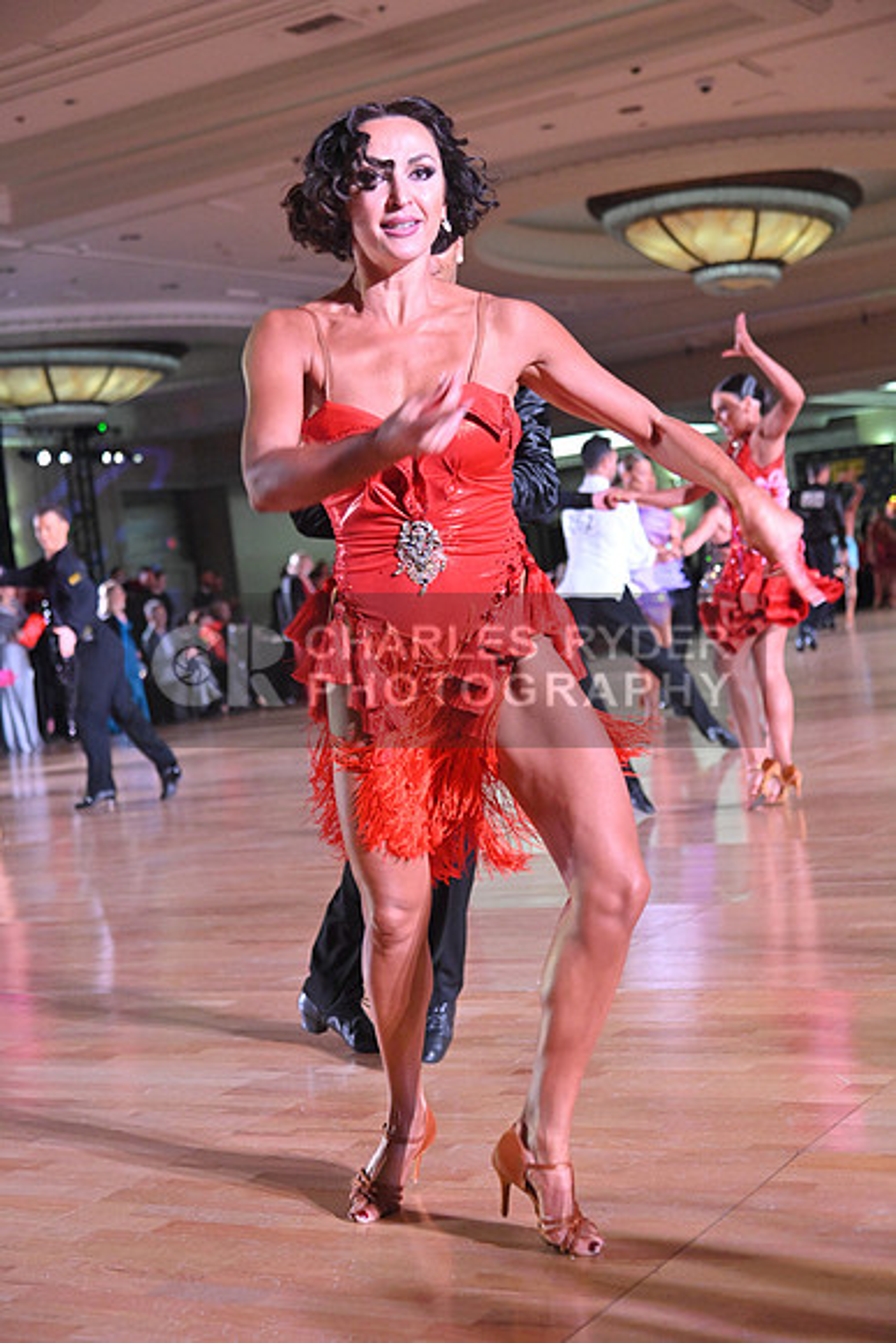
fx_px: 1940
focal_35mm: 52
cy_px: 672
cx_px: 448
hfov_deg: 26.0
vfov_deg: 38.2
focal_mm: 52
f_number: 4
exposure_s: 1/400
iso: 5000
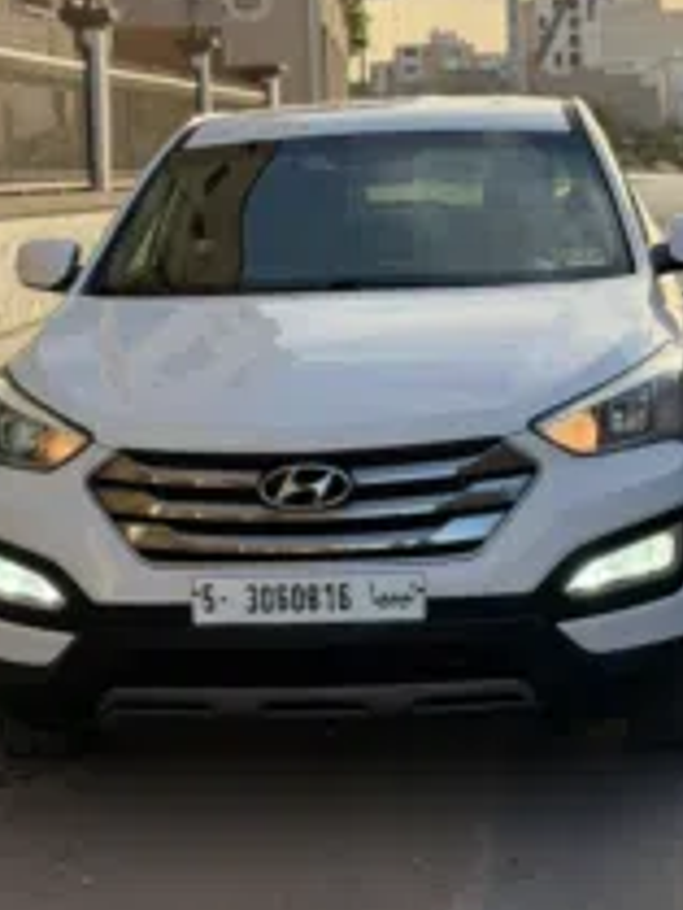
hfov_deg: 16.1
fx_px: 2418
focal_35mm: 92
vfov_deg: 21.2
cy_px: 283
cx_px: 405
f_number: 1.78
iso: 100
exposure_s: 1/2865
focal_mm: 6.76
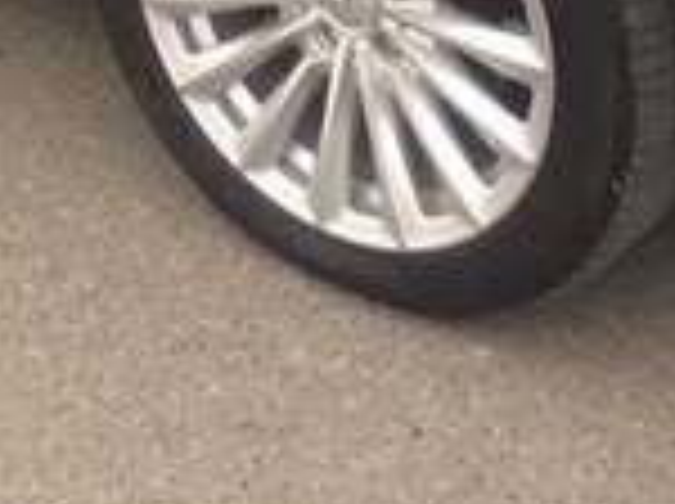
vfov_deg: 10.5
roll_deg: +3.2
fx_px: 2492
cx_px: 4
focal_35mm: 128
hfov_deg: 15.2
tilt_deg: -14.5
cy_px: -547
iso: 32
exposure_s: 1/33
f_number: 2.2
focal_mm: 4.15
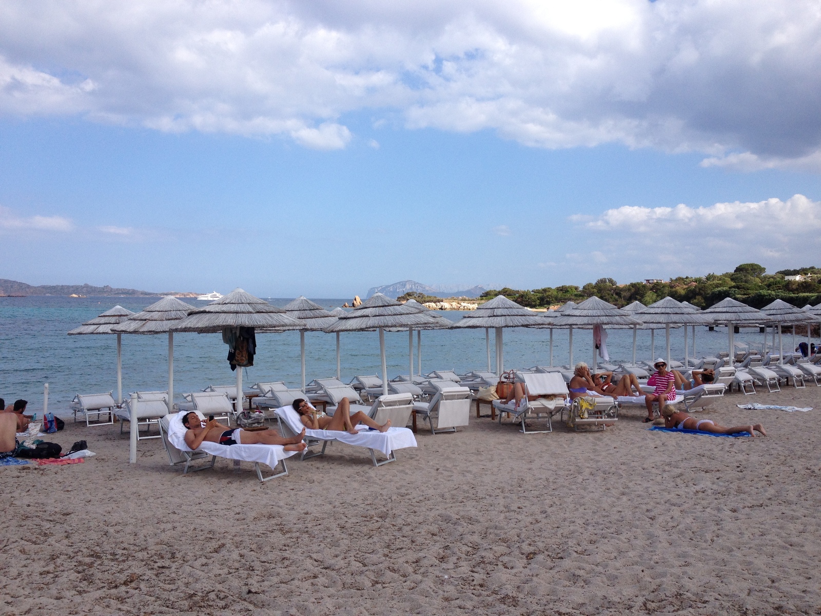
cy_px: 308
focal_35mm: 35
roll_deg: -1.1
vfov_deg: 40.7
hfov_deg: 52.6
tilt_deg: -1.9
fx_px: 830
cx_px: 410
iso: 50
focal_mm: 4.28
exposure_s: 1/1672
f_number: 2.4
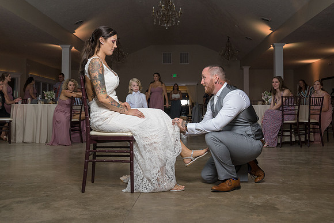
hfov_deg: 51.9
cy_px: 100
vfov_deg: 36.0
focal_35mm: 37
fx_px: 343
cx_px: 158
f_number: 5.6
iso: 2000
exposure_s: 1/200
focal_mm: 31
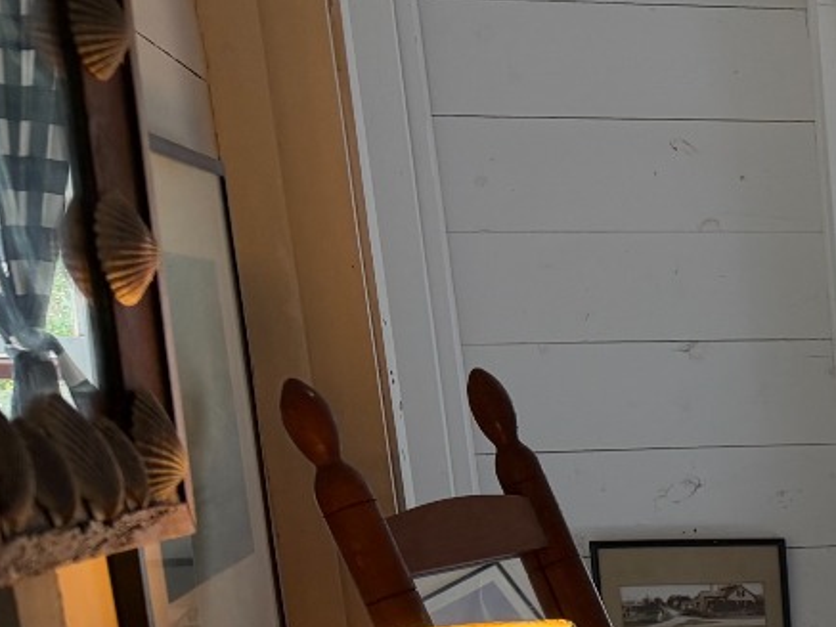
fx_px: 1908
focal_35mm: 79
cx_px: 1341
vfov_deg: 17.5
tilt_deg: -13.2
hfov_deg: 20.3
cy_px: 811
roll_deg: +0.5
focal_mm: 6.76
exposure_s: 1/196
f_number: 1.78
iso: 125
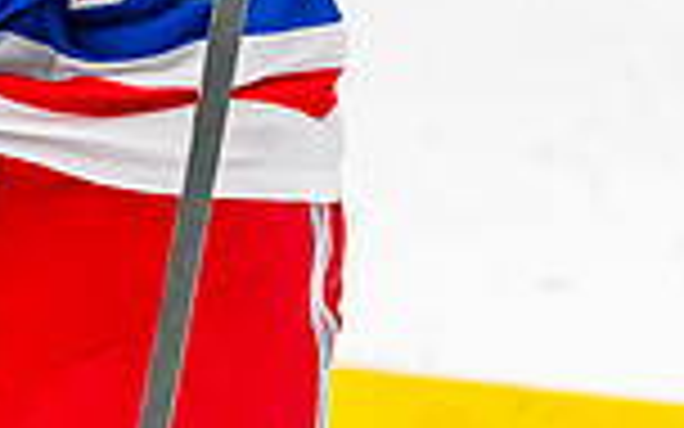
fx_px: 6021
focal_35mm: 323
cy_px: -581
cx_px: -456
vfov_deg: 4.0
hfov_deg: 6.4
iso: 3200
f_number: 2.8
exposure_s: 1/1250
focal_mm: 70
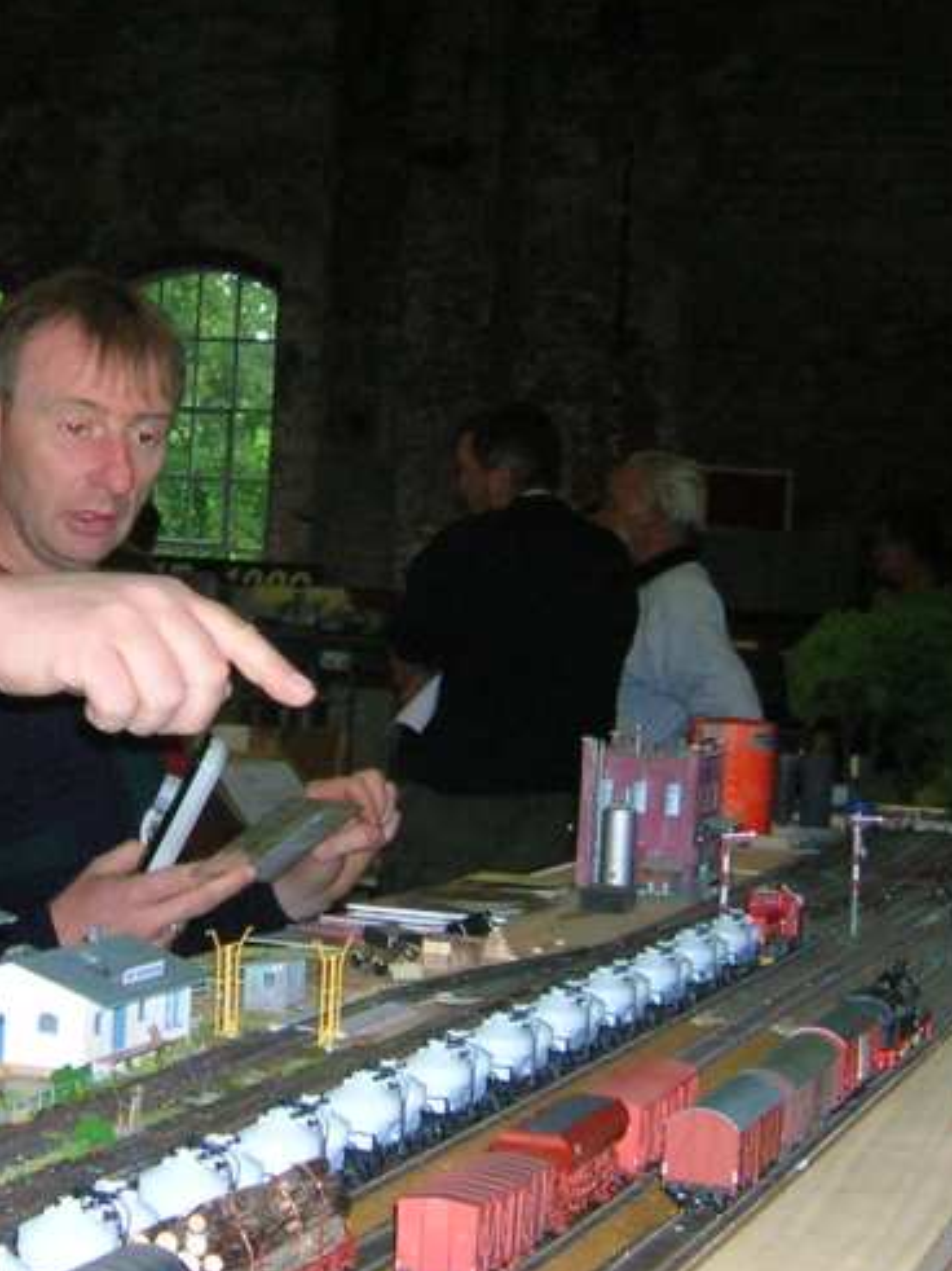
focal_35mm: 71
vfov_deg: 27.4
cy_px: 637
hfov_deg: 20.7
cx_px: 365
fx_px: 2605
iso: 144
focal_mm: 5.7
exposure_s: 1/60.1
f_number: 2.9
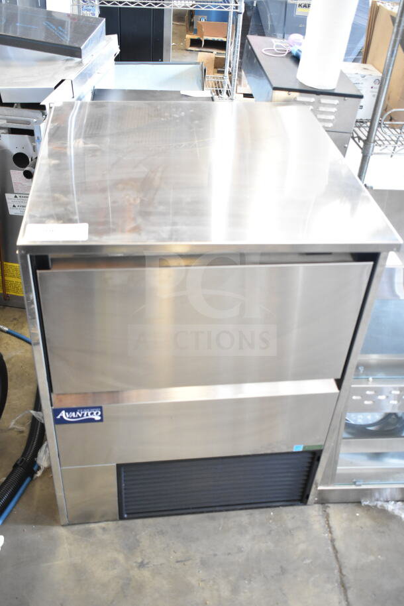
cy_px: 303
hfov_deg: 38.4
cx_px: 202
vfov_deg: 55.1
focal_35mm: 34
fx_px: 580
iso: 2500
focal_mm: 23
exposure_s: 1/40
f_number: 3.8
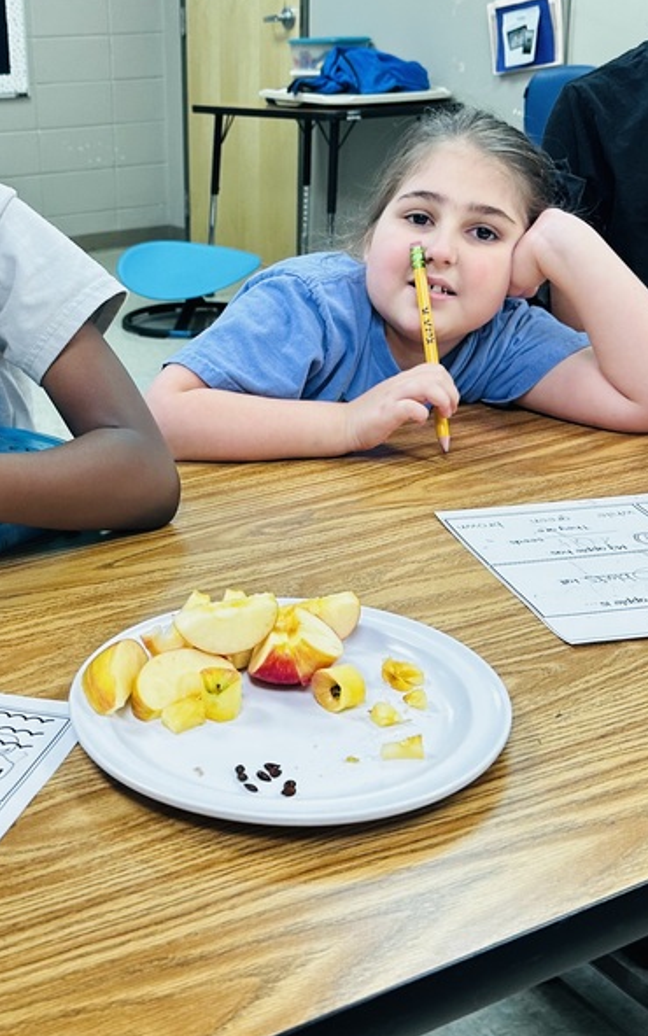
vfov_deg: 45.2
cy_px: 481
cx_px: 126
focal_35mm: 44
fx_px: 1243
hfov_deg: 28.6
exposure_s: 1/60
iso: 160
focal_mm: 6.86
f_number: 1.78
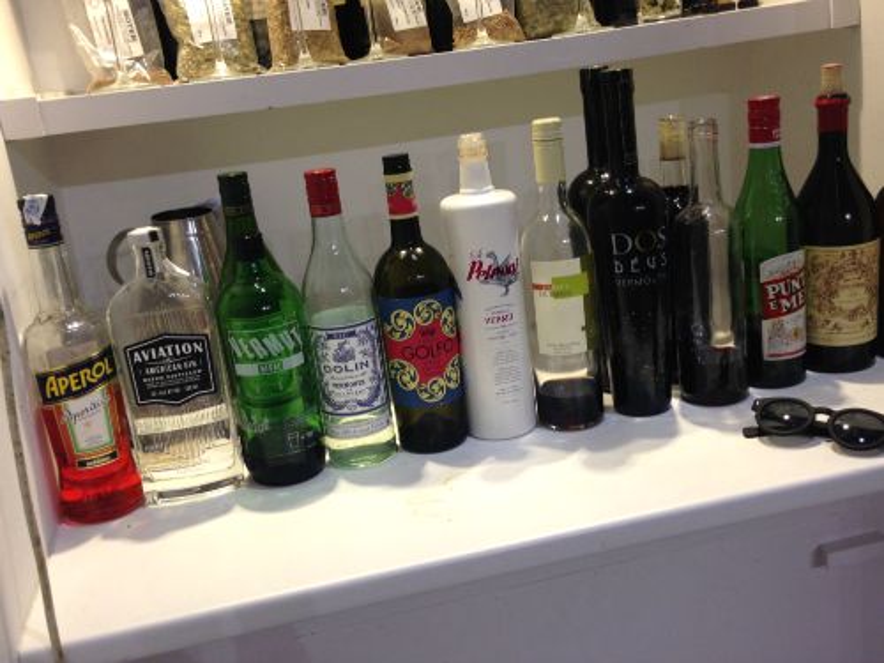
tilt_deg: -15.9
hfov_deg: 55.4
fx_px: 843
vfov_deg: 42.9
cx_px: 442
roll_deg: -1.2
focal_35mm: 33
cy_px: 332
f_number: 2.4
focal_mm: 4.12
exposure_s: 1/24
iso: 50
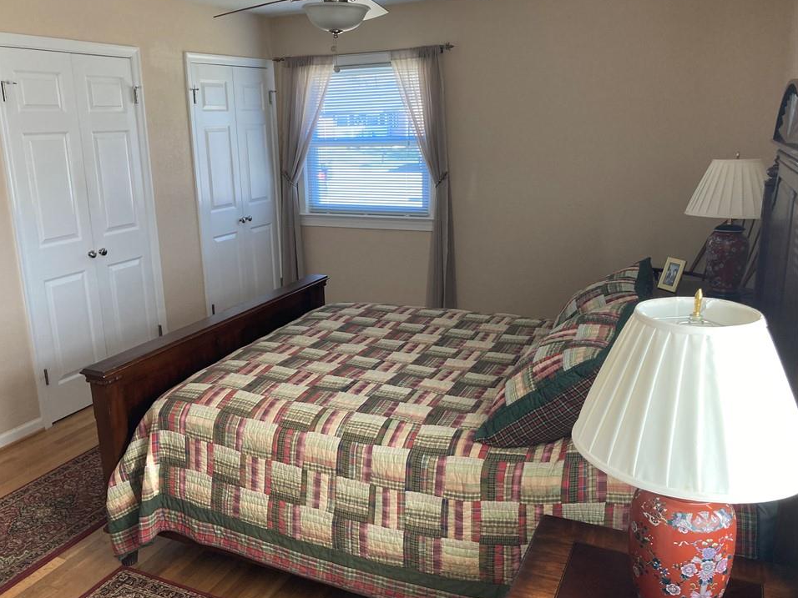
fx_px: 692
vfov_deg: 46.8
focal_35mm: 30
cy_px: 308
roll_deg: +0.7
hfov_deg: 59.9
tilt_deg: -14.2
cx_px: 372
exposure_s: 1/76
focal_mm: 3.99
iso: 80
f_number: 1.8
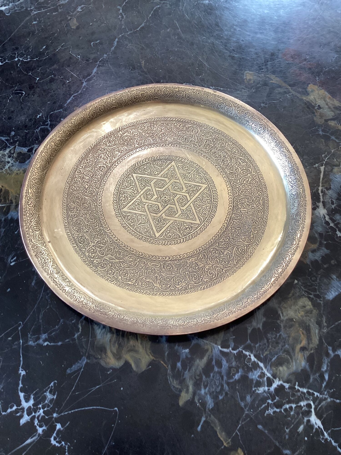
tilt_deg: -63.2
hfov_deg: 45.4
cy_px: 228
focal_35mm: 31
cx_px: 170
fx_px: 407
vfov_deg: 58.4
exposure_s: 1/60
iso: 100
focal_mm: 3.3
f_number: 2.4
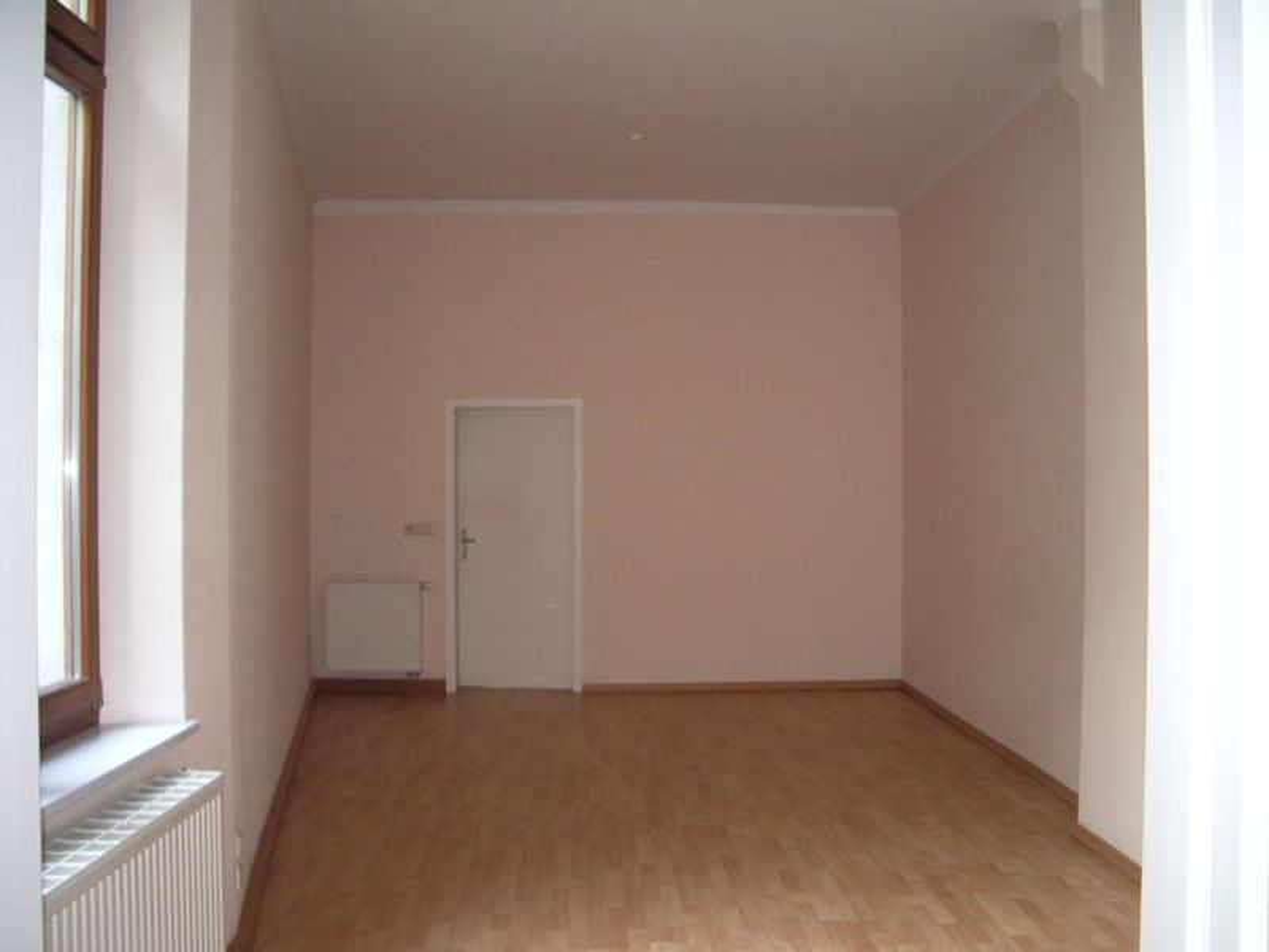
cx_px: 634
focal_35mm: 35
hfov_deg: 52.6
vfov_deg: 40.7
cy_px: 476
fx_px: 1283
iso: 160
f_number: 2.6
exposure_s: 1/40
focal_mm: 5.8
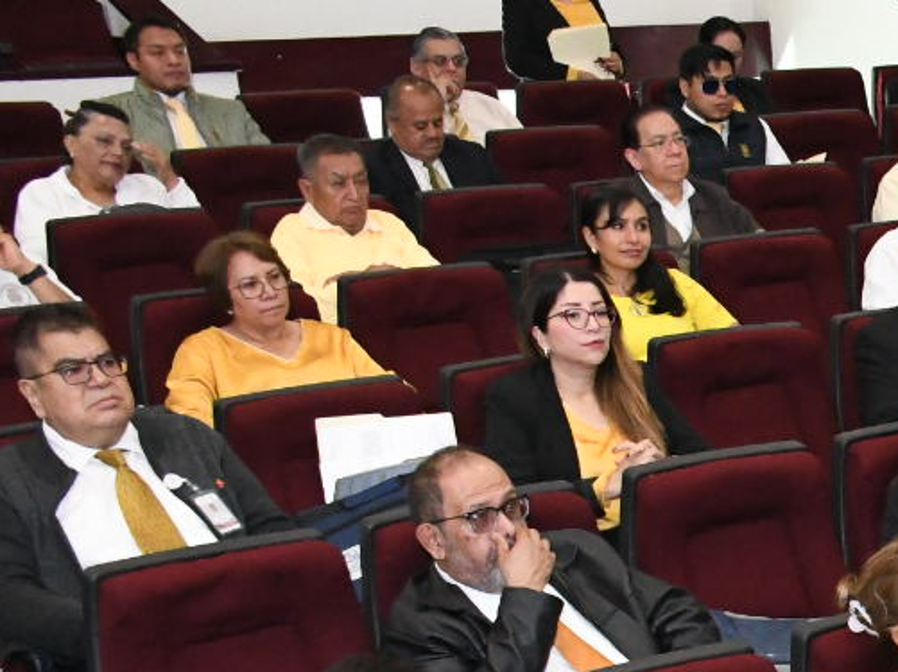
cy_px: 796
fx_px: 2178
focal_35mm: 84
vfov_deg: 16.8
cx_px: 1450
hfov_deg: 19.4
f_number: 5.6
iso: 6400
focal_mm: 18
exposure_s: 1/125
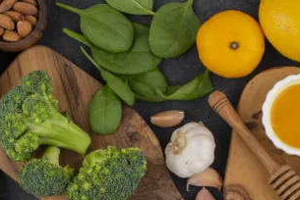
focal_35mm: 126
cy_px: 211
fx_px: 1051
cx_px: 195
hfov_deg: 16.2
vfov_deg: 10.8
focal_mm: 50
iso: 100
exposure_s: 1/100
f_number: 9
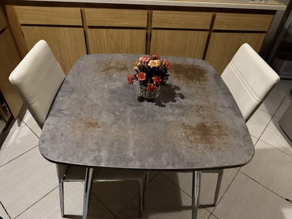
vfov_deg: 56.8
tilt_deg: -41.2
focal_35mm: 24
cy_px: 110
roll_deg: -3.7
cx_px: 146
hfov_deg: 71.6
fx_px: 203
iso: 1000
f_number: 1.78
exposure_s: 1/30
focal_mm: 6.76
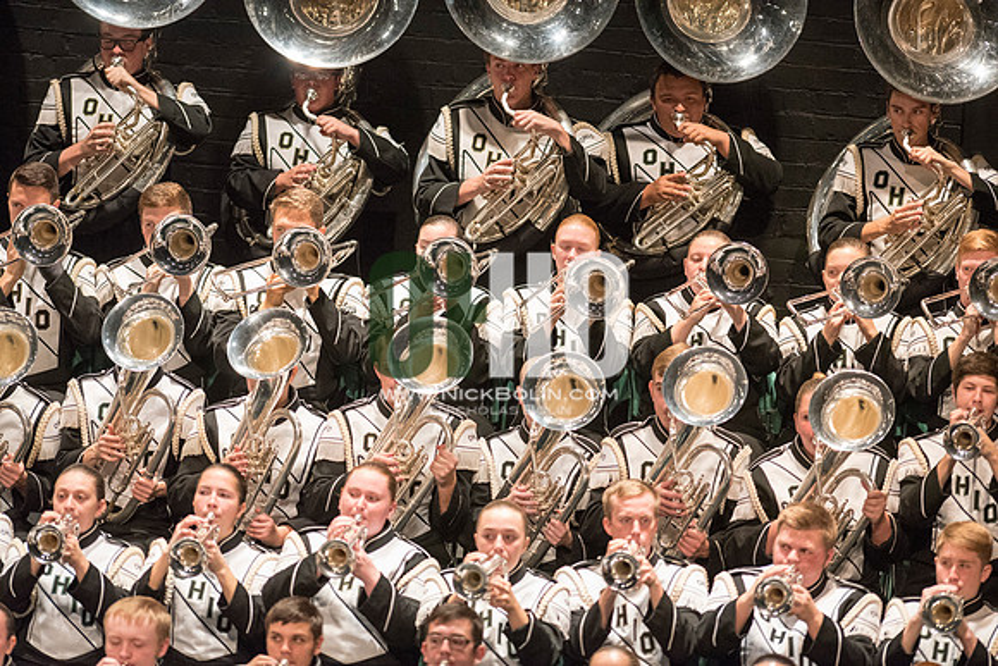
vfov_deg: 4.6
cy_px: 333
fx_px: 8318
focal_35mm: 300
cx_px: 499
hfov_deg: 6.9
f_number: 2.8
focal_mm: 300
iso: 4000
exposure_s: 1/500
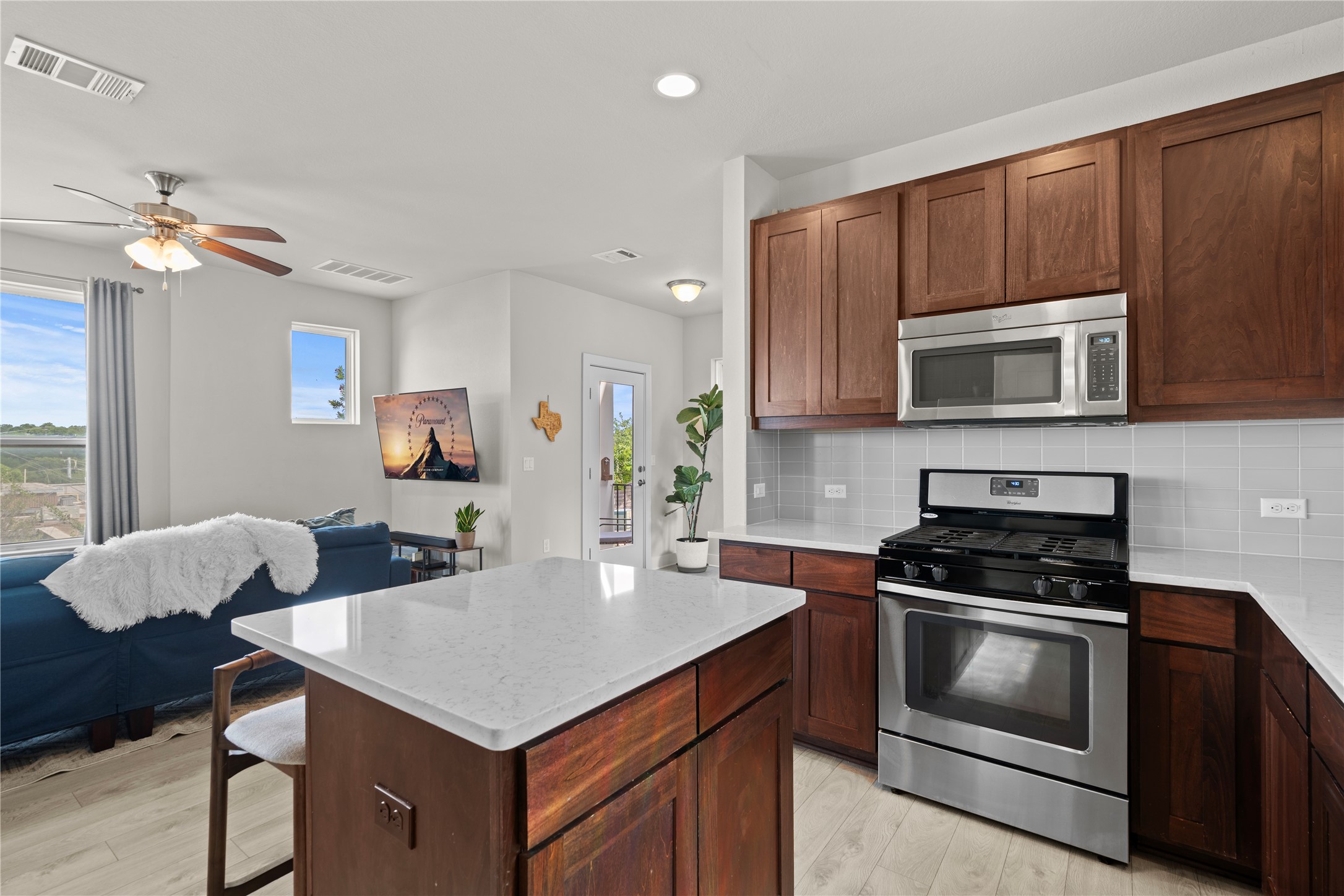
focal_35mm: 16
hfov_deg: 96.7
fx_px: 597
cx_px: 672
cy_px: 448
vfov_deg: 73.7
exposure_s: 1/1.67
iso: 200
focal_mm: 16
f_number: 8
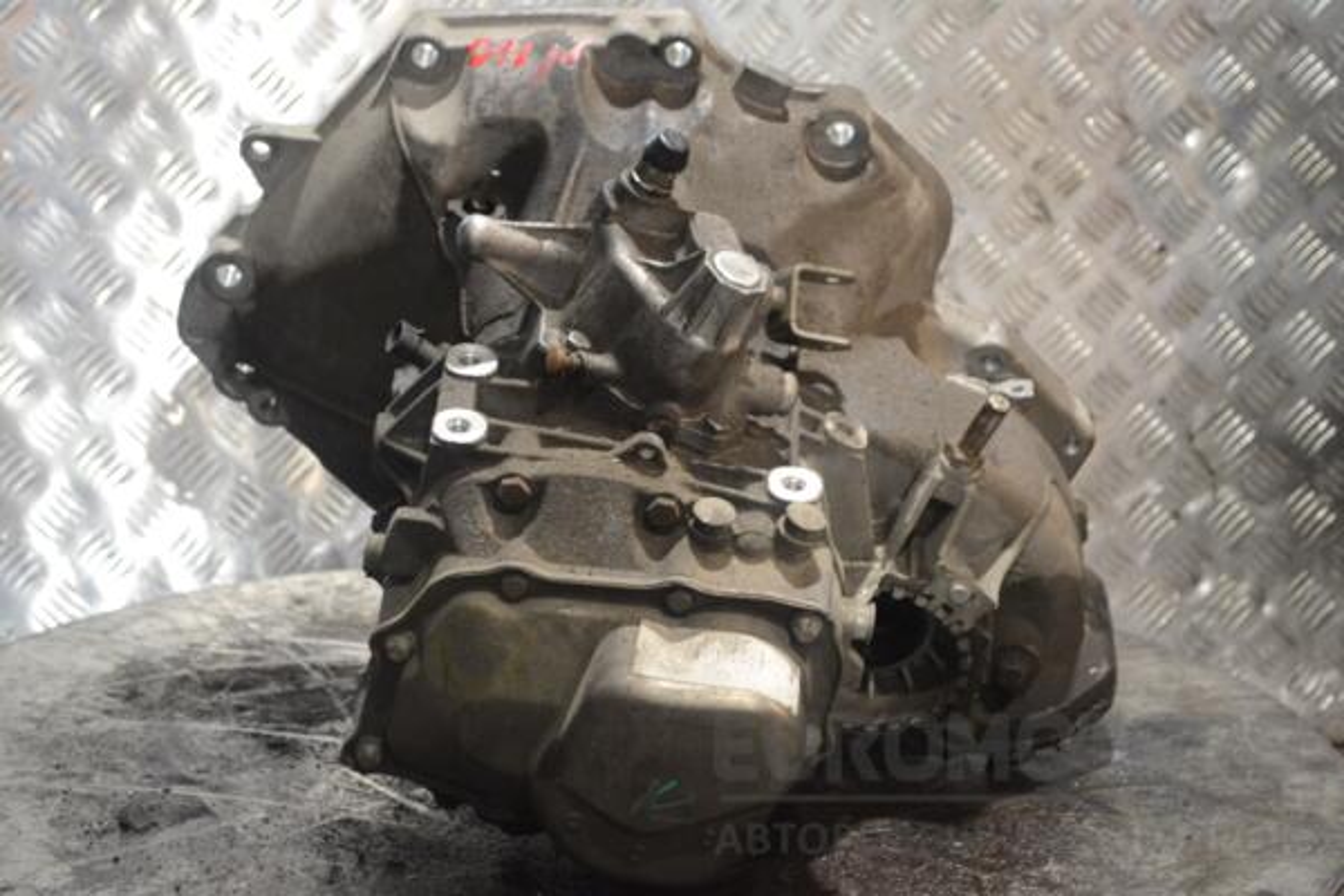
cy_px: 448
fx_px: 2912
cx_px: 672
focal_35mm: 78
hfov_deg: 26.0
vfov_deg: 17.5
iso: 1600
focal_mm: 52
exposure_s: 1/30
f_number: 5.6
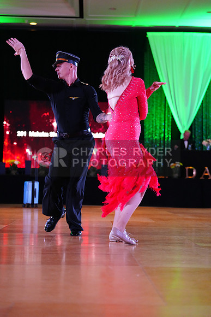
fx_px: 615
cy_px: 158
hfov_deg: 19.5
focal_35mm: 70
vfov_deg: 28.8
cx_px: 106
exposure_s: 1/400
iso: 6400
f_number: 2.8
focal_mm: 70
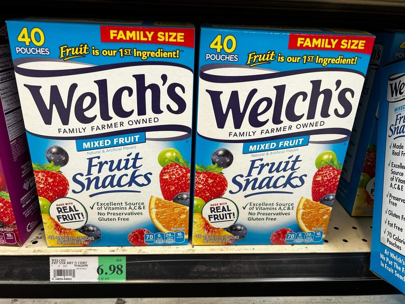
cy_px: 152
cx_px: 202
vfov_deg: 53.1
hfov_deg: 67.3
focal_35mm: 26
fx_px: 304
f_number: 1.5
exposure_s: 1/121
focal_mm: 5.7
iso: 100
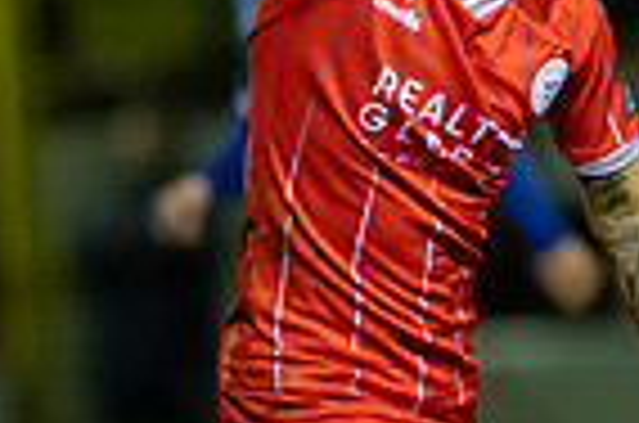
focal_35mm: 1227
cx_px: 760
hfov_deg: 1.7
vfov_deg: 1.1
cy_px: -32
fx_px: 21730
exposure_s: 1/1250
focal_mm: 300
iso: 8000
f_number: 2.8
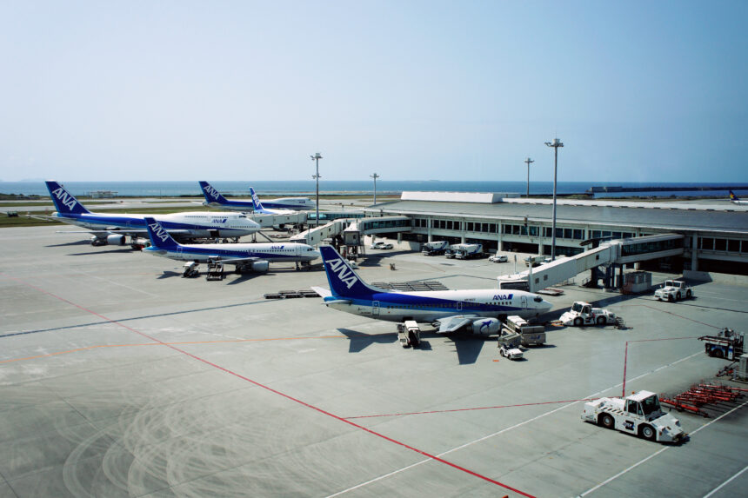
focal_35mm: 30
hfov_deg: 61.9
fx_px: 623
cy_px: 249
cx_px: 374
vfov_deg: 43.6
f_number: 8
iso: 200
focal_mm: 20
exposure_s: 1/250
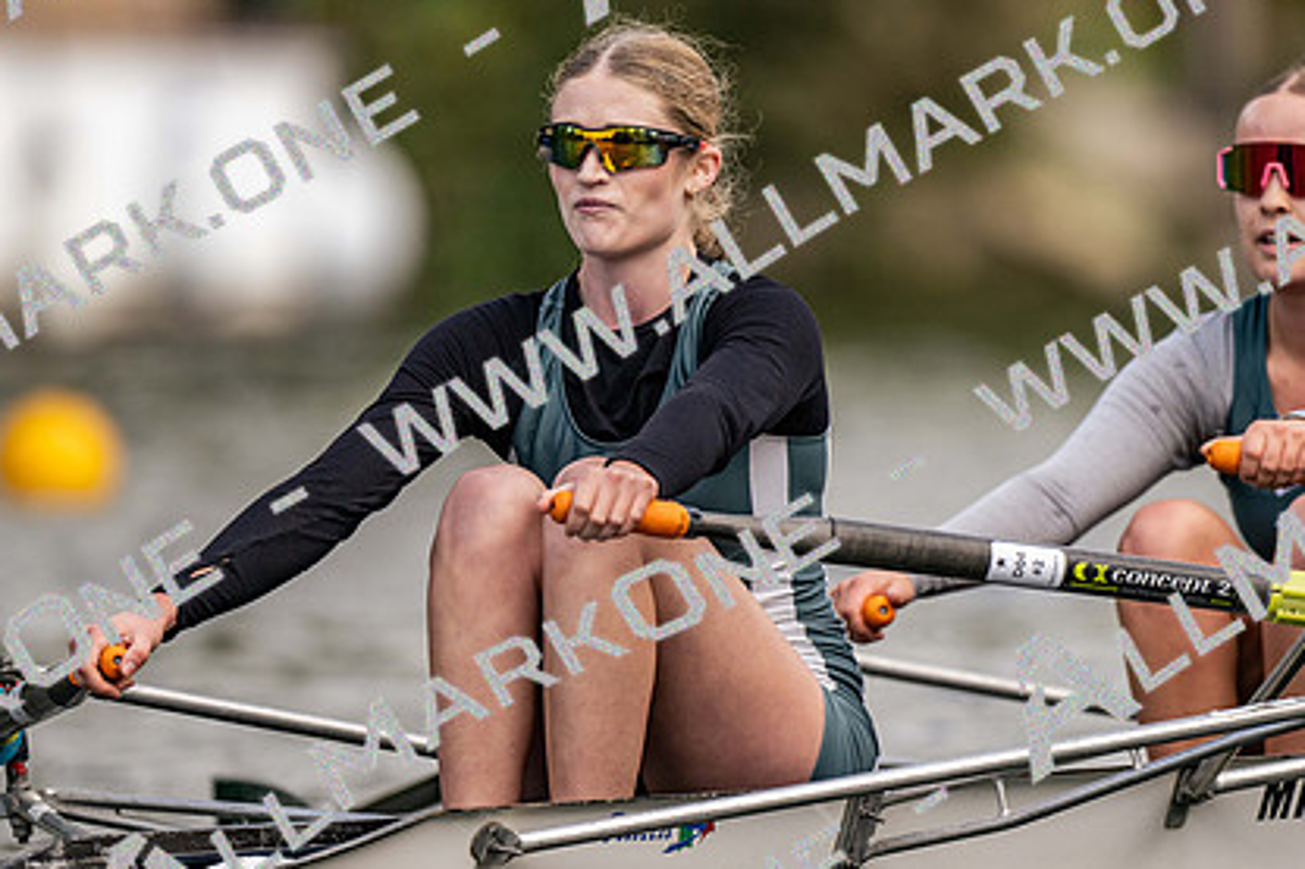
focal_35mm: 837
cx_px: 747
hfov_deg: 2.5
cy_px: 485
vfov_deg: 1.6
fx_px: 30328
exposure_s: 1/2500
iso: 280
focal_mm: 600
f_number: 4
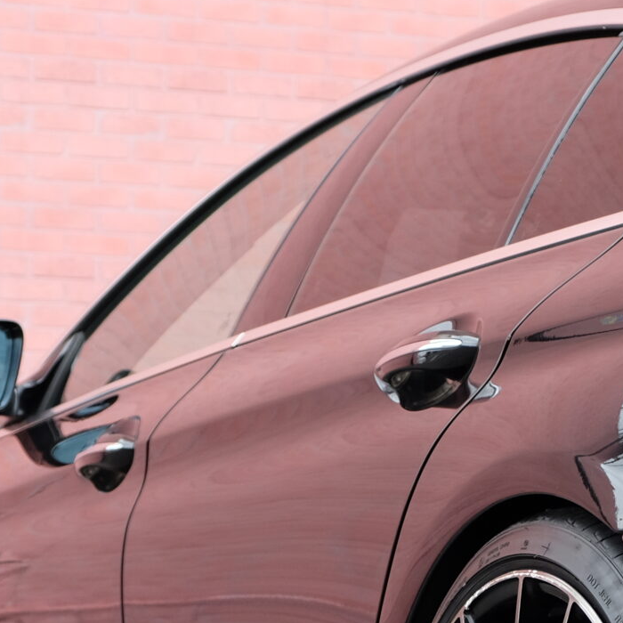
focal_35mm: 146
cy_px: 661
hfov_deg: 11.7
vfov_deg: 11.8
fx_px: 2973
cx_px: 761
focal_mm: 31.5
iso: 400
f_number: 3.6
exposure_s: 1/140
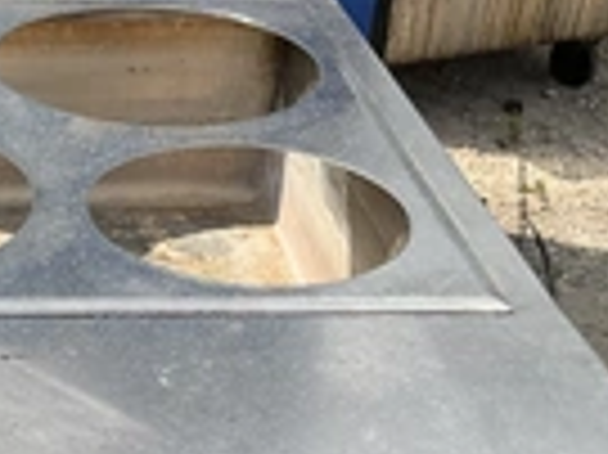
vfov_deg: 16.5
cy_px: 517
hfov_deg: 21.8
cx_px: -18
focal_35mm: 86
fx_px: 1509
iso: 25
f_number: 1.8
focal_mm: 3
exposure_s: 1/1984
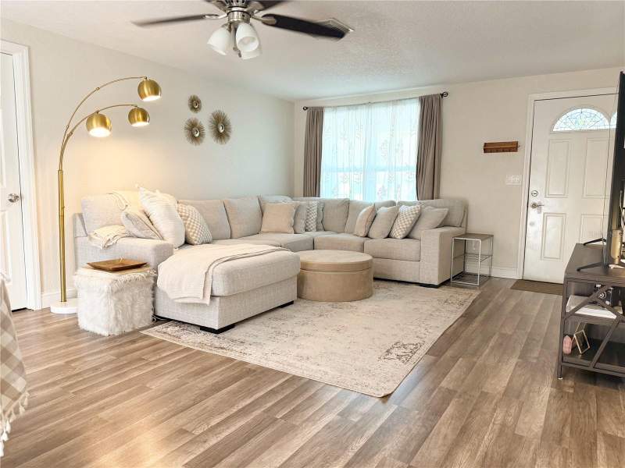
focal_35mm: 24
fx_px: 433
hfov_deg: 71.6
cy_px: 234
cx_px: 312
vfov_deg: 56.8
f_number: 1.78
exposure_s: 1/111
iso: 125
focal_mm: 6.76
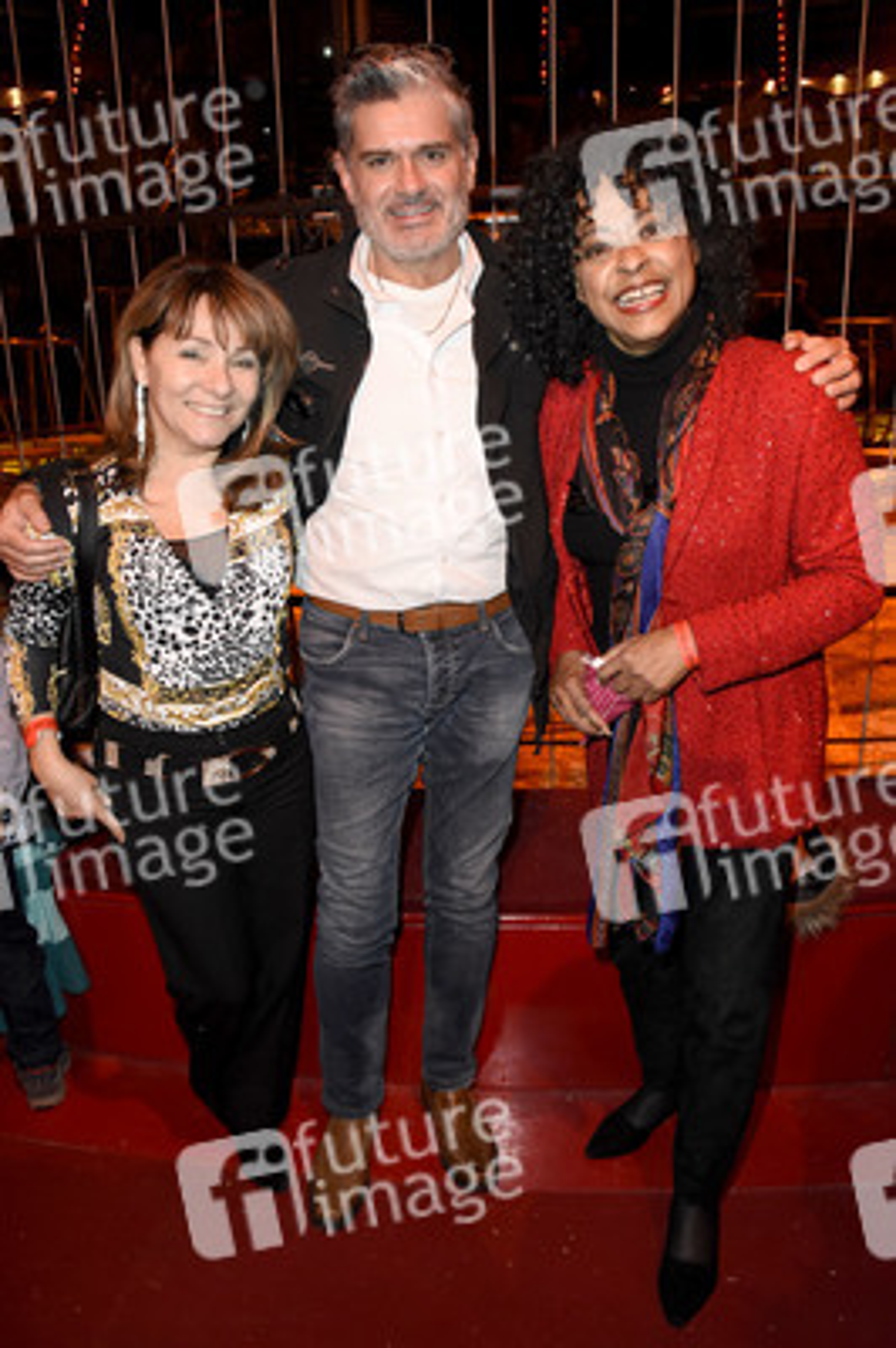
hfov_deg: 47.9
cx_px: 448
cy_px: 674
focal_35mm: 27
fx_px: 1010
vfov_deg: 67.4
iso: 2000
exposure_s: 1/100
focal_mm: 18
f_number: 6.3
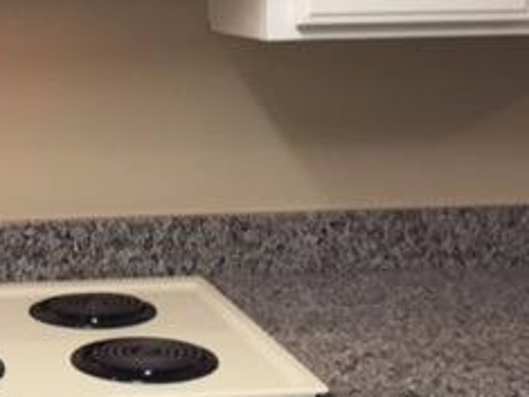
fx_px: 1207
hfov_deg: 23.4
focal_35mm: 79
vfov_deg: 18.3
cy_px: 34
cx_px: -29
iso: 80
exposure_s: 1/30
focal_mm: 4.15
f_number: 2.2
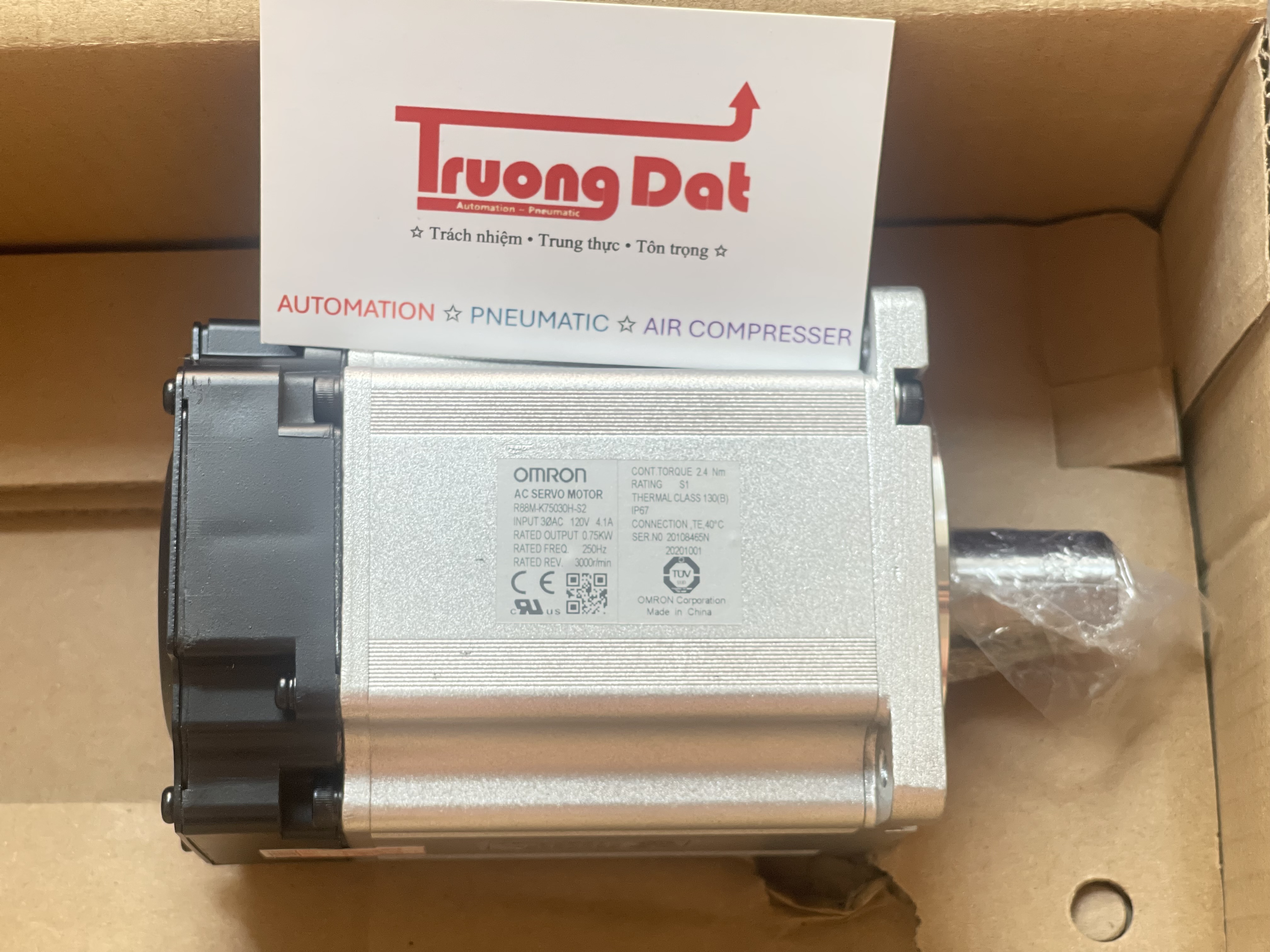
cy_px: 476
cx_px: 635
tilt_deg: -77.3
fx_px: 2348
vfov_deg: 22.9
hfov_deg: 30.3
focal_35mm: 64
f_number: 2.2
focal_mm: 7.5
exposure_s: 1/97
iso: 250
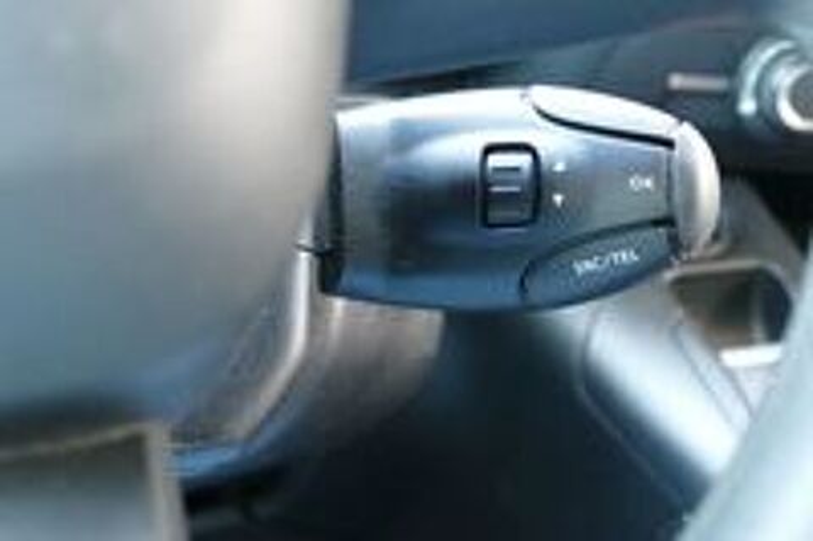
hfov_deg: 33.4
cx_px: 406
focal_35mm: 60
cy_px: 270
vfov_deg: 22.6
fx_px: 1354
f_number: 3.5
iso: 1600
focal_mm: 21.81
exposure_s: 1/40
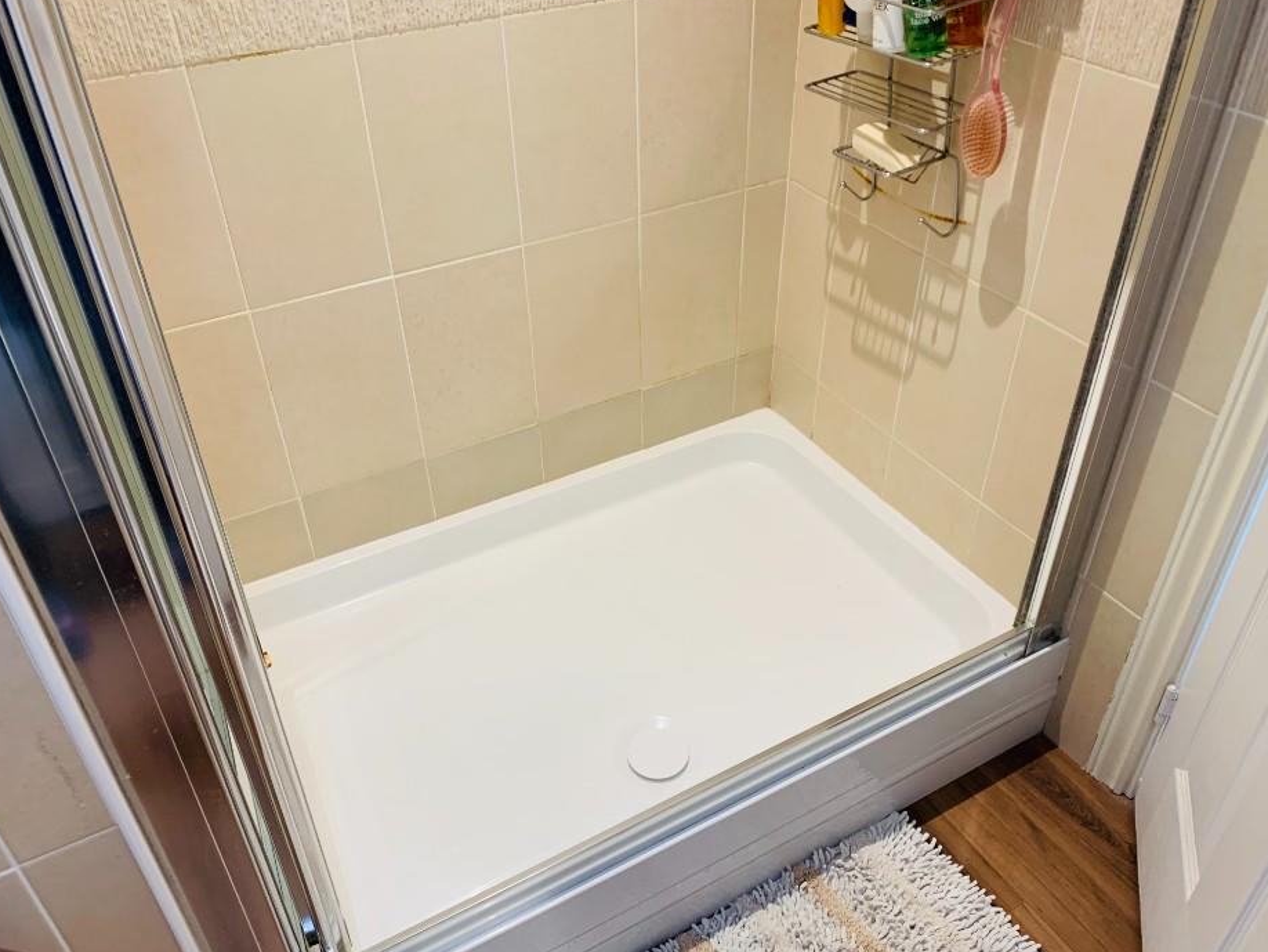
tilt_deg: -39.6
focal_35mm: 29
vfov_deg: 48.2
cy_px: 513
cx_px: 649
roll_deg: +1.4
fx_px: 1063
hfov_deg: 61.6
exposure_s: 1/60
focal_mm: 4.25
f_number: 1.8
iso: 160
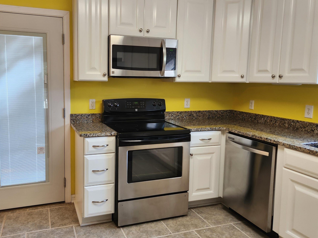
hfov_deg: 61.2
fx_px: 266
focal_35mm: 29
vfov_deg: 48.2
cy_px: 111
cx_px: 130
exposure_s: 1/120
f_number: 1.8
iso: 125
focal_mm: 5.4
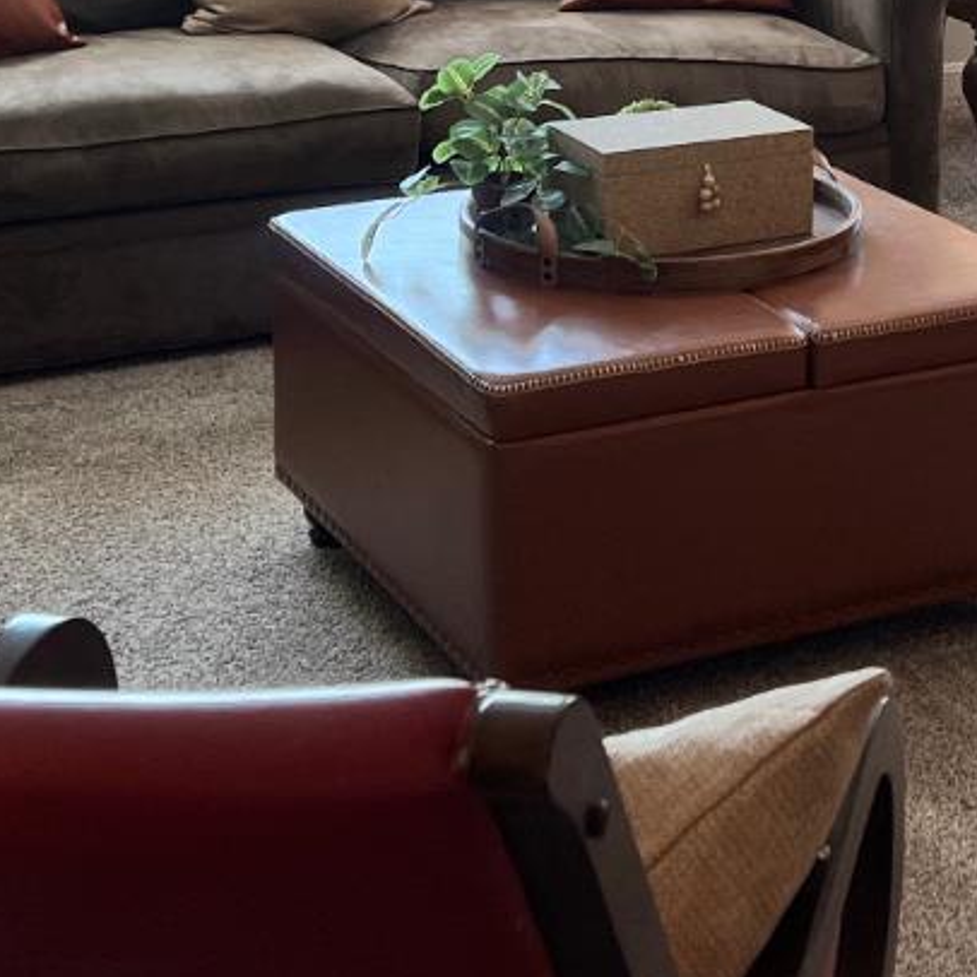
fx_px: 2714
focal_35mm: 85
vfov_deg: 19.6
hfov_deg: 20.0
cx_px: 866
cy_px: -83
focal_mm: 5.7
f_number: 1.5
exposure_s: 1/198
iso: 40
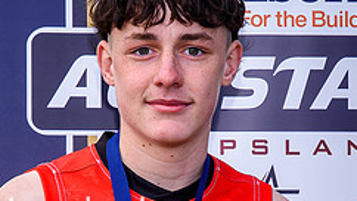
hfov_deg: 7.3
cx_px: 224
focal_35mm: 294
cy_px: 225
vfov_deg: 4.1
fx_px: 2782
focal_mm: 50
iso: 100
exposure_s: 1/160
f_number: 5.6
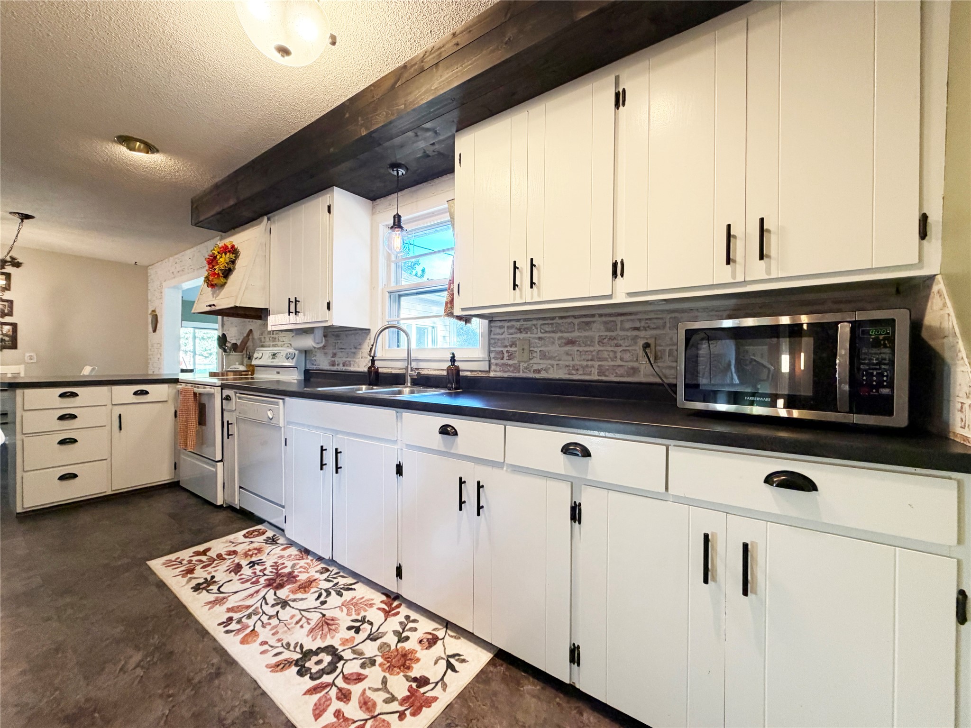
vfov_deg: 85.7
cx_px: 486
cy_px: 364
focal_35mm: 14
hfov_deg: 102.1
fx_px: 393
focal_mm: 2.22
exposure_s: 1/60
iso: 250
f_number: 2.2
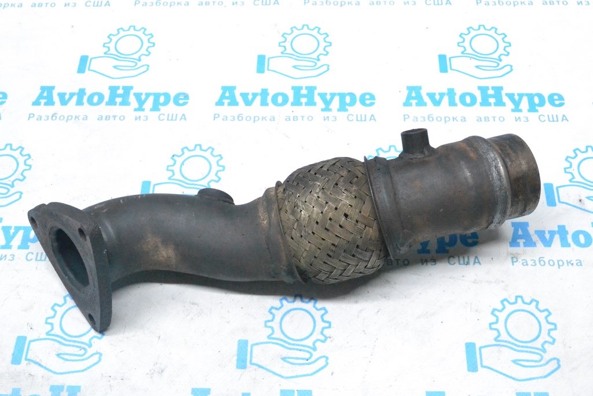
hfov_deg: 41.1
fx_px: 791
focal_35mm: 48
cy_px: 198
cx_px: 296
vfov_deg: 28.1
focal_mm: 32
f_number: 9
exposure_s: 1/160
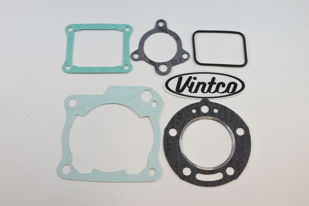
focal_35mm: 36
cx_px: 154
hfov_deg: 53.1
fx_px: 309
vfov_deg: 36.9
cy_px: 103
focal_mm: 13.7
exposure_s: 1/160
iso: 400
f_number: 4
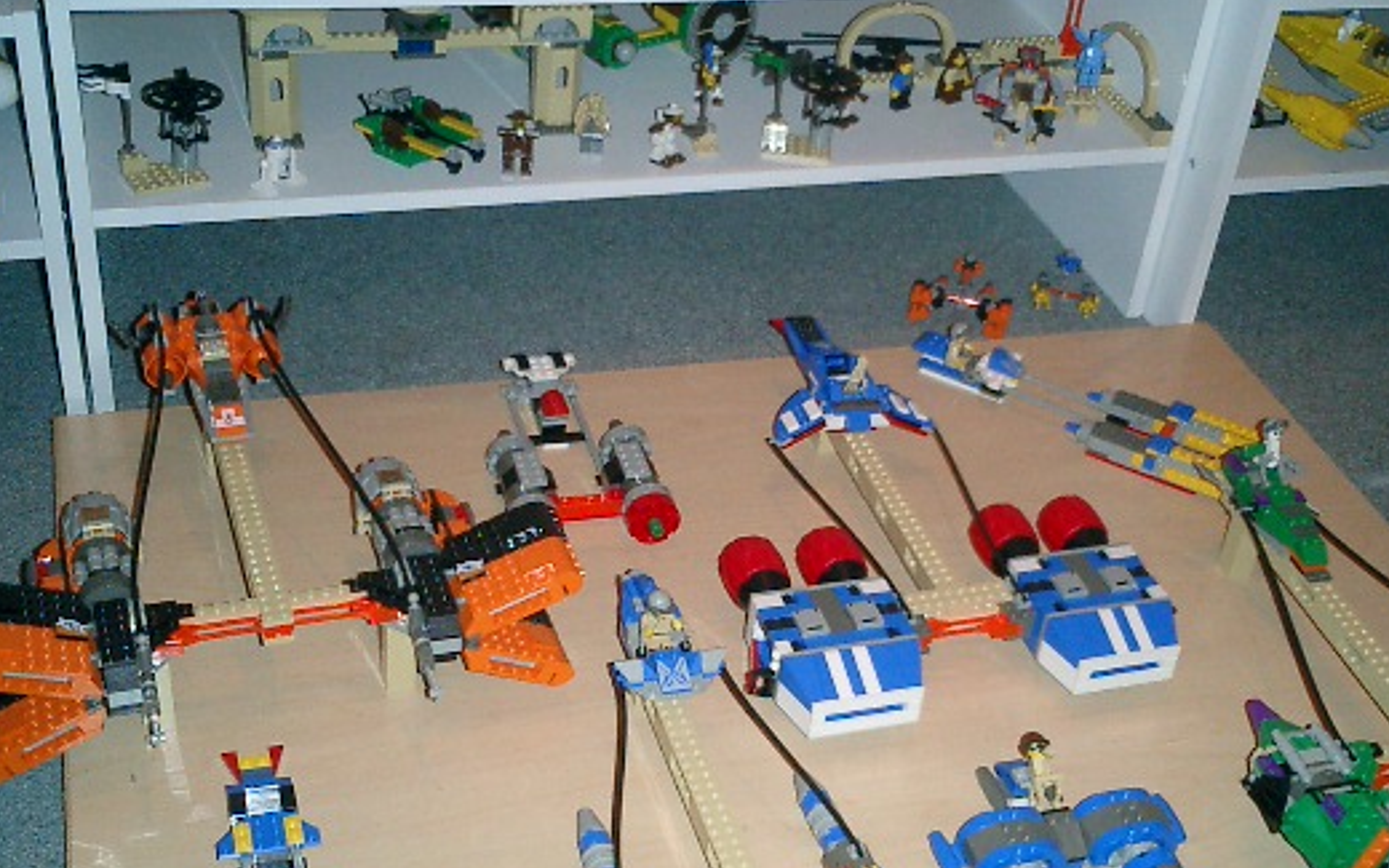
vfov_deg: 27.3
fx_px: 1779
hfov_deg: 42.6
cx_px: 740
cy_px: 534
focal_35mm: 47
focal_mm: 7.5
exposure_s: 1/30
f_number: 3.2
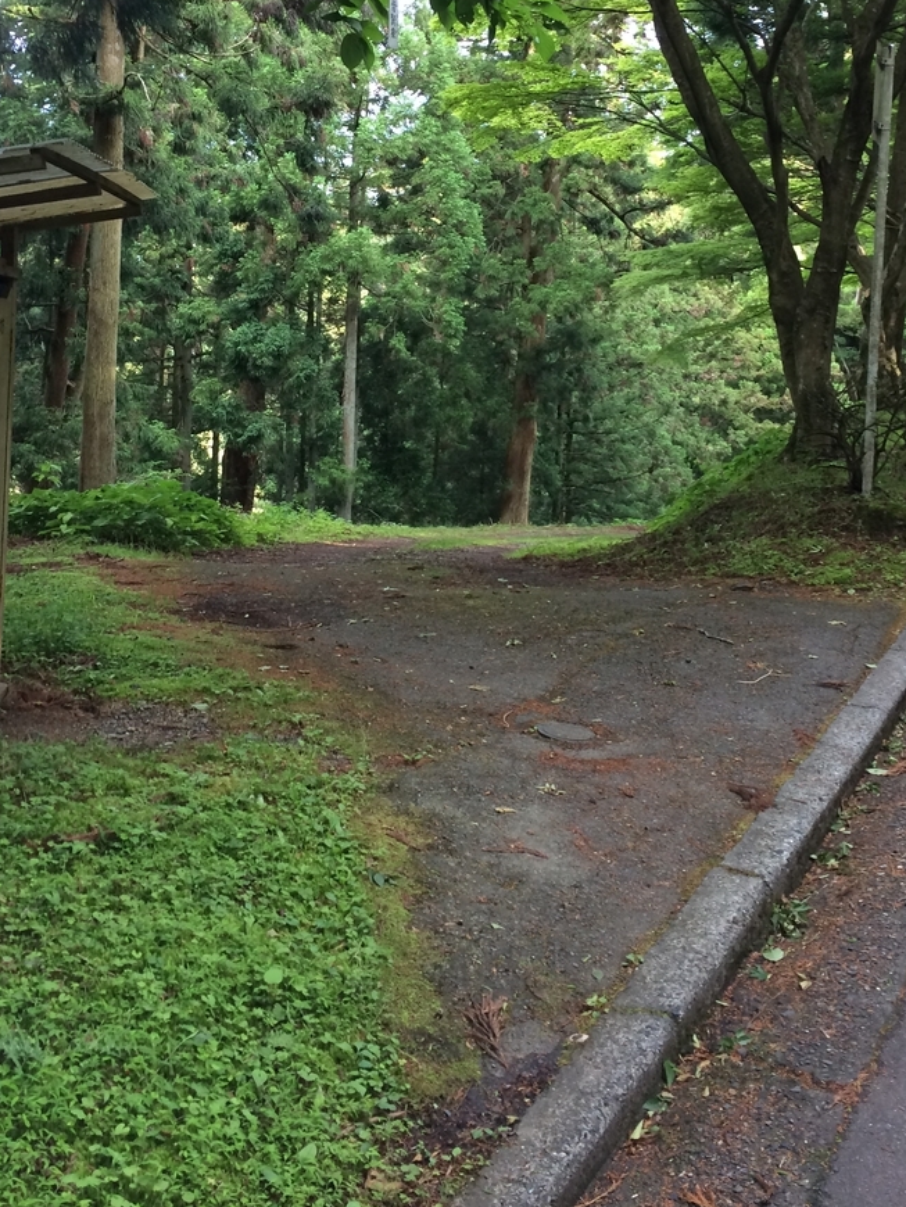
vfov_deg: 45.9
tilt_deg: -2.3
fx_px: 1395
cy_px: 384
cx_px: 462
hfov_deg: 36.0
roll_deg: -0.4
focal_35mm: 40
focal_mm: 4.15
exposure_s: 1/30
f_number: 2.2
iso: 32
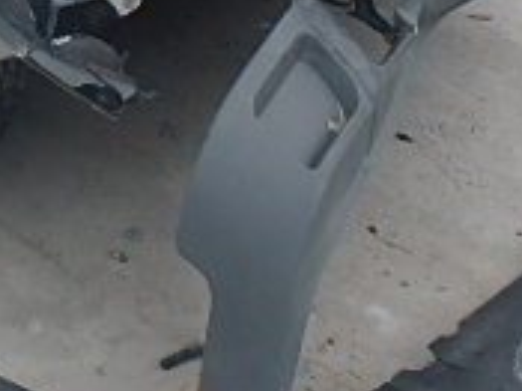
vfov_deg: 16.6
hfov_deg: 22.9
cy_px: -269
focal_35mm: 77
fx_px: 1160
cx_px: -131
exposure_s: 1/320
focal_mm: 3.7
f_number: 3.5
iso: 125
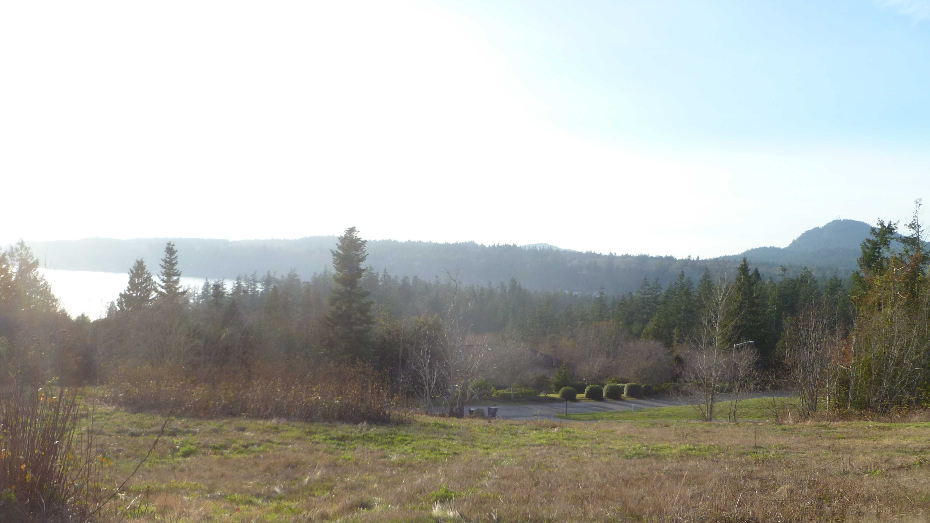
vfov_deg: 37.5
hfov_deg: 62.6
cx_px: 462
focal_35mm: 31
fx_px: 764
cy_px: 332
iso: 80
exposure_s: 1/250
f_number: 3.3
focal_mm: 5
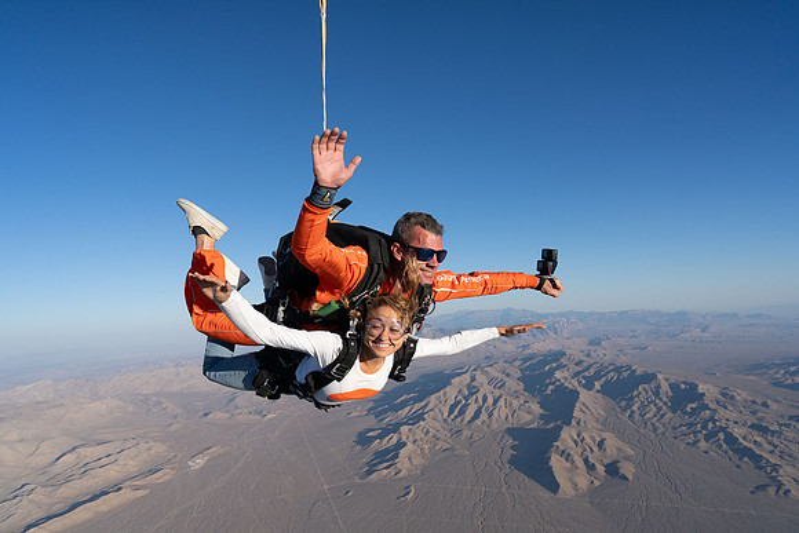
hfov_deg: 73.7
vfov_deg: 53.2
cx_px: 400
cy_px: 266
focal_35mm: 24
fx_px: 533
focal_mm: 24
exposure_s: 1/2000
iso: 800
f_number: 9
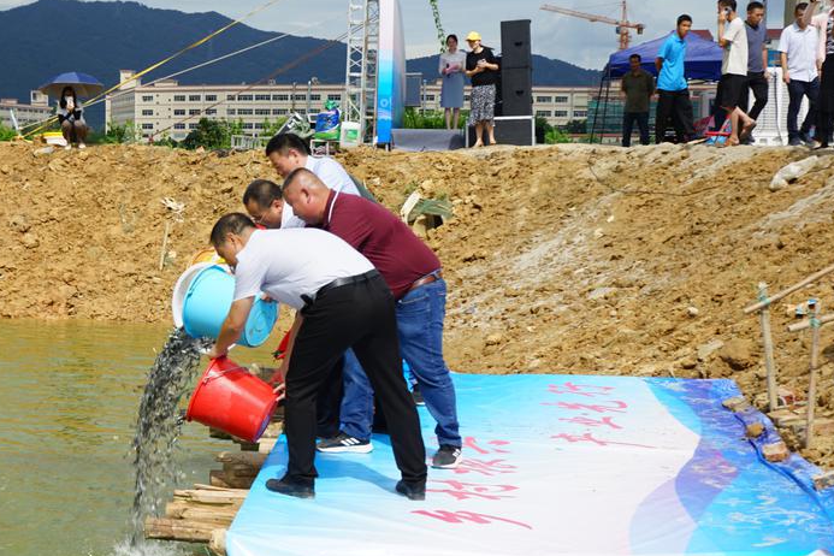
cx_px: 176
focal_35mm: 73
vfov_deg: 18.6
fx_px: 1691
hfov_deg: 27.2
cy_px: 385
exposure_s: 1/200
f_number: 11
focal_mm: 45
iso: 100
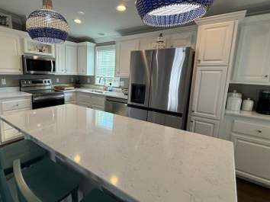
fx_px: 148
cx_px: 104
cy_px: 95
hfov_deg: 83.3
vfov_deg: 68.6
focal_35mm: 19
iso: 80
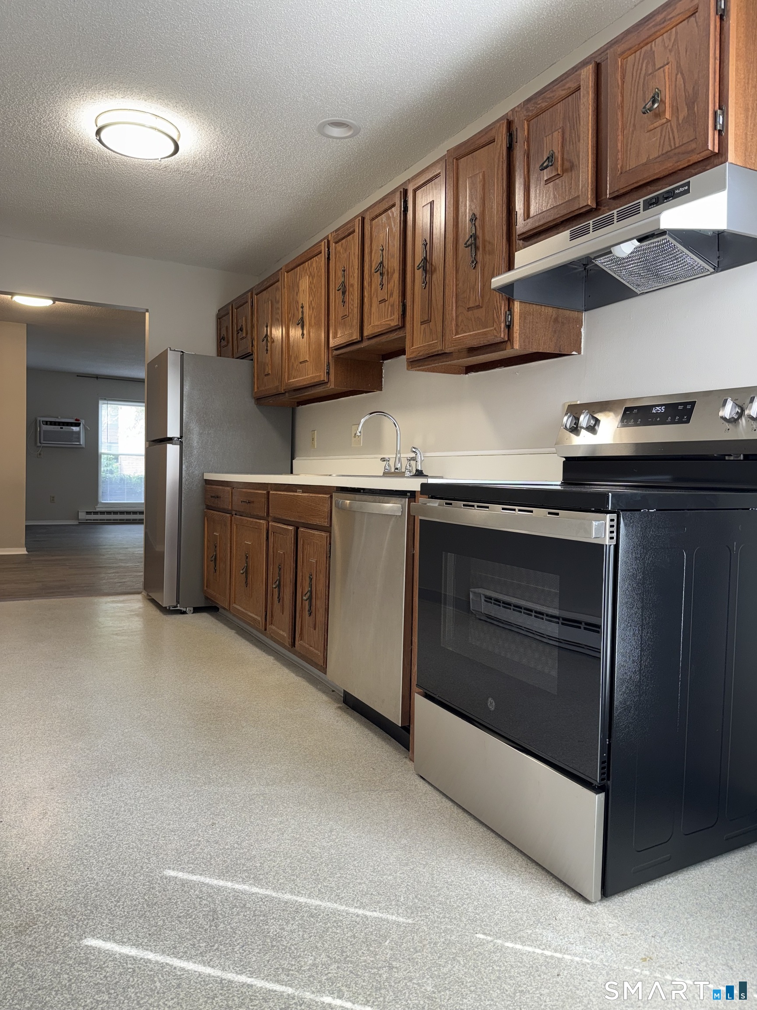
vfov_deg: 71.6
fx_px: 700
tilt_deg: -2.5
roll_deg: -1.4
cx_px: 378
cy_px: 505
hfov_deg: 56.8
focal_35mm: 24
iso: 64
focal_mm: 6.76
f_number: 1.78
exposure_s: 1/30
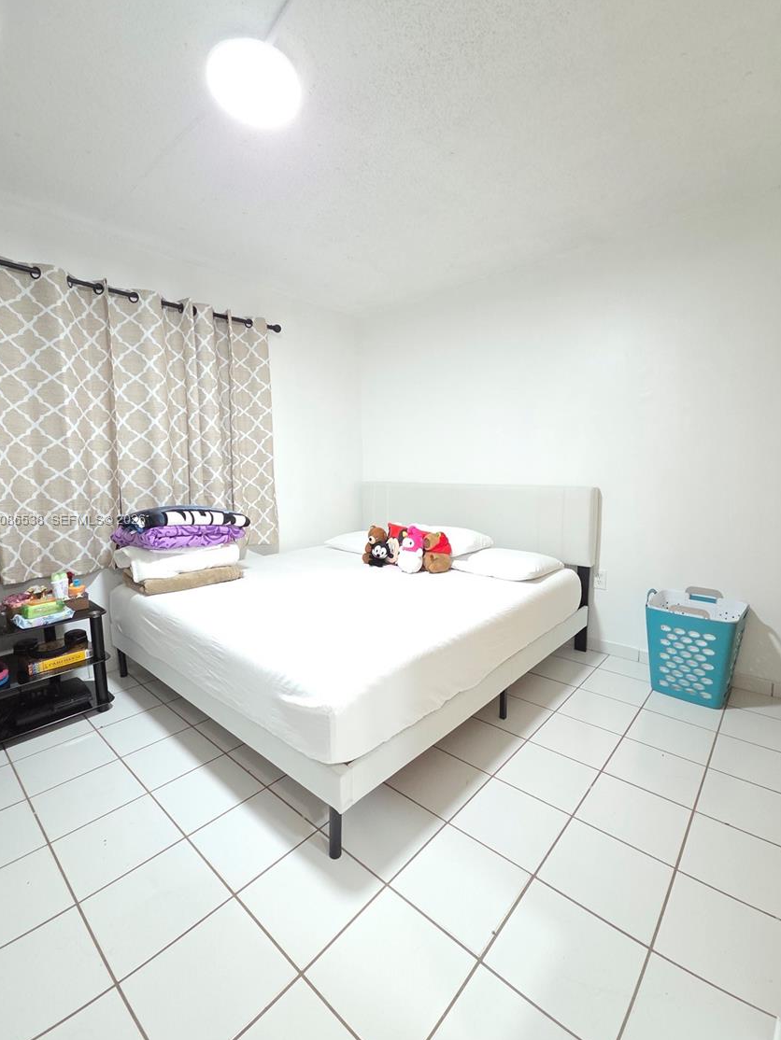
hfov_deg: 85.7
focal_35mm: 14
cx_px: 393
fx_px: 421
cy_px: 521
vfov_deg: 102.1
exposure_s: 1/60
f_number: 2.2
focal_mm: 2.2
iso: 1250
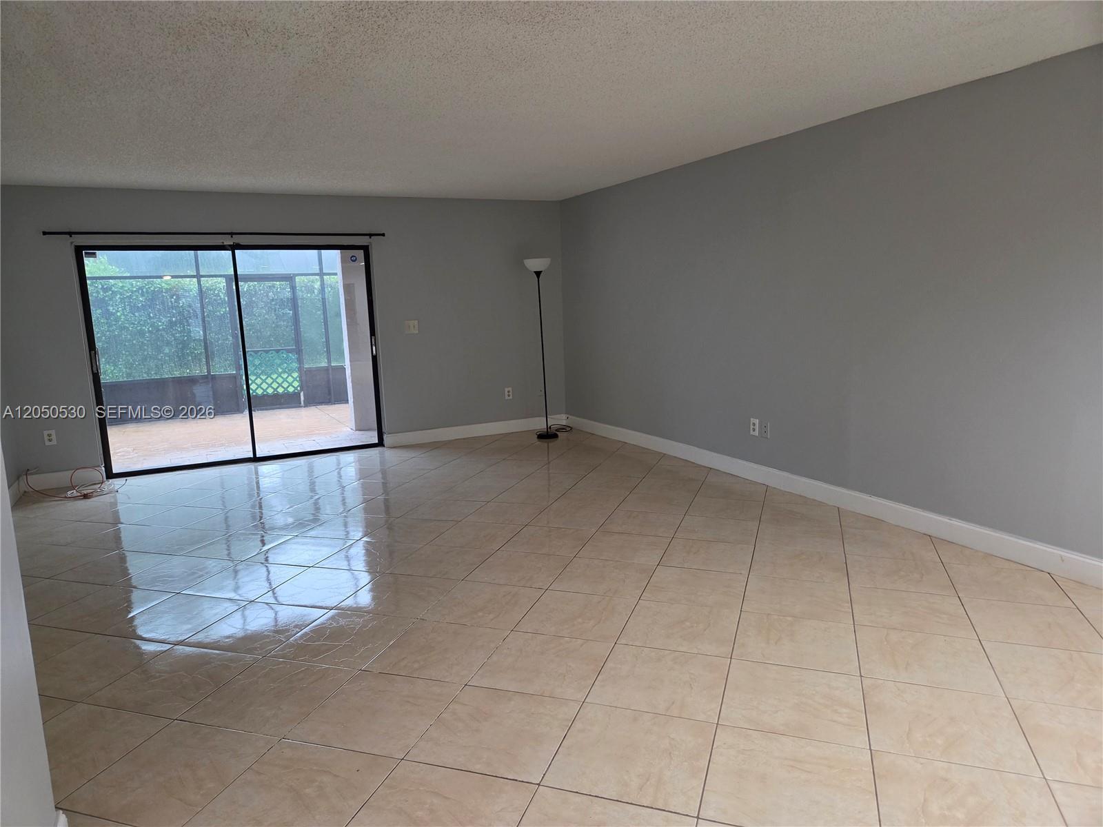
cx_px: 552
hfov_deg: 73.9
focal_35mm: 23
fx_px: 733
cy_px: 414
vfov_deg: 58.9
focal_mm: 5.4
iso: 400
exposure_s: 1/120
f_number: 1.8
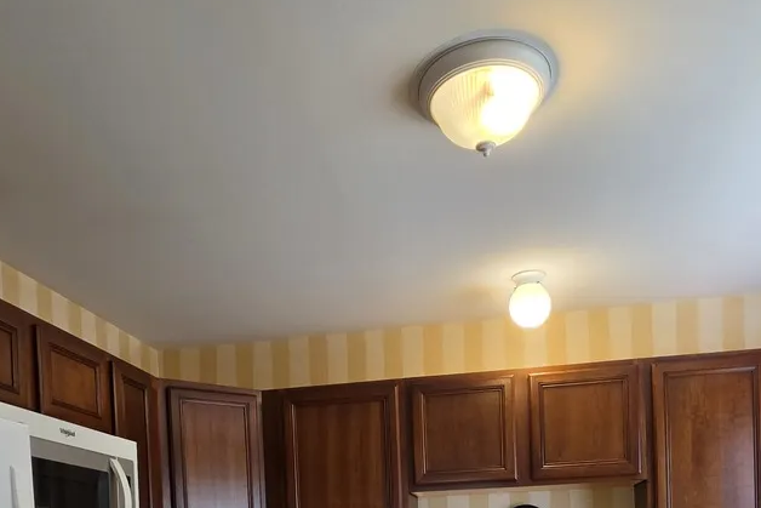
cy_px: 586
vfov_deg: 35.0
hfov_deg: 60.3
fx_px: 655
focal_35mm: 31
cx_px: 378
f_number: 1.9
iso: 64
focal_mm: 2.2
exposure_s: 1/120
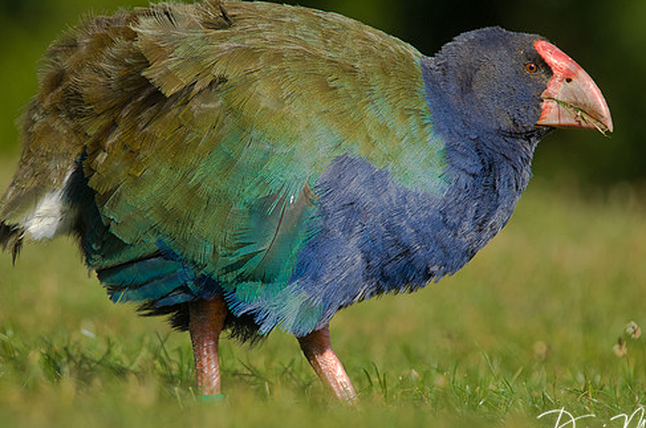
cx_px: 318
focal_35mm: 590
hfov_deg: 3.5
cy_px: 206
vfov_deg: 2.3
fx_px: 10570
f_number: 5.3
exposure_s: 1/750
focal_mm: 330
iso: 250
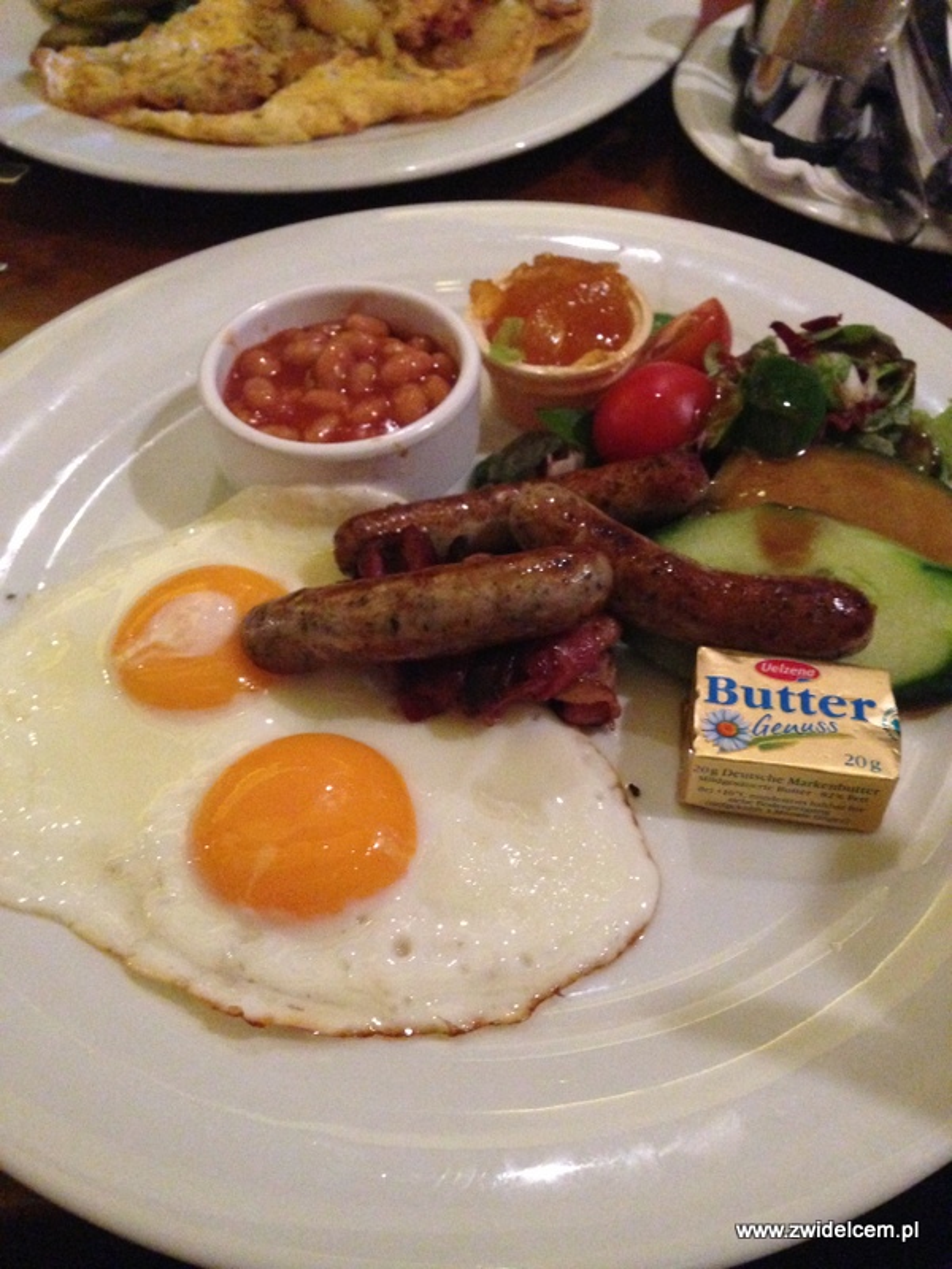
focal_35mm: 33
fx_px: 1210
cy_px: 634
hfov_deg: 42.9
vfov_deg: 55.4
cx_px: 476
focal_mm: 4.12
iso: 800
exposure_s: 1/15
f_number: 2.4
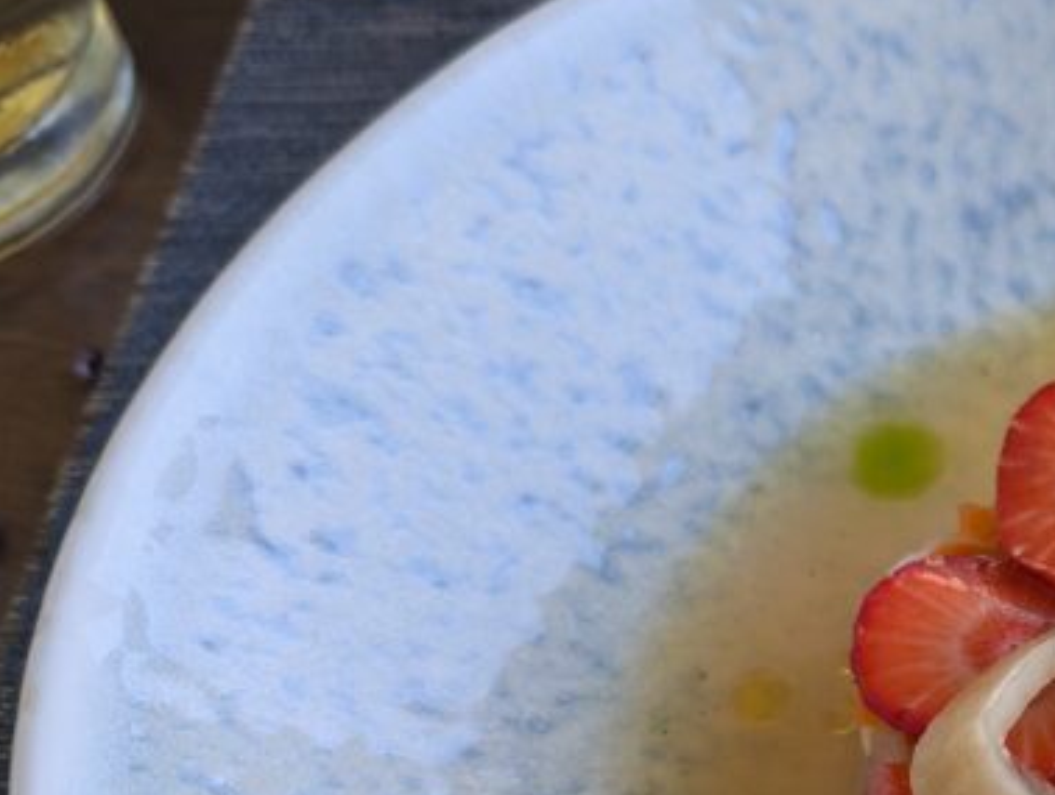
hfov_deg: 25.9
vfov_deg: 21.7
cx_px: 1337
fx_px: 1985
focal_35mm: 65
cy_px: 827
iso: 40
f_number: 1.68
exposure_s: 1/154
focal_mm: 6.9
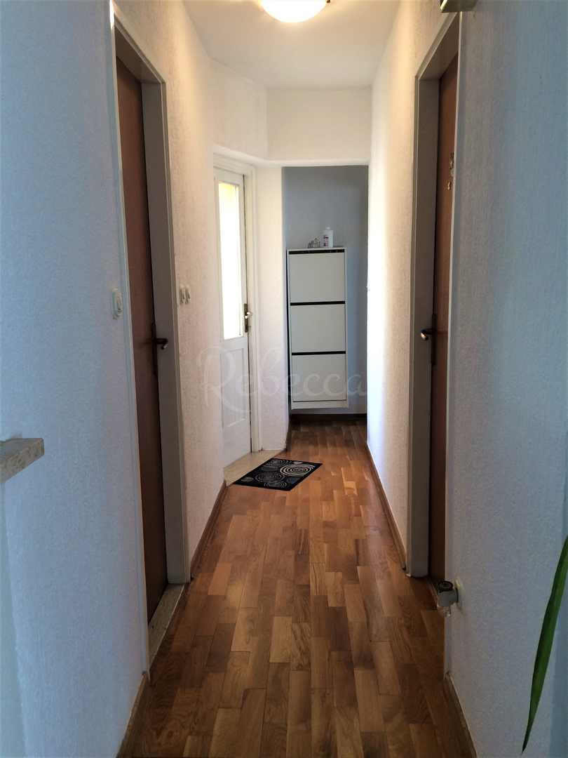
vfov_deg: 61.7
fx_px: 634
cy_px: 379
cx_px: 284
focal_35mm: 29
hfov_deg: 48.2
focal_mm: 4.15
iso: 50
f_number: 2.2
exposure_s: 1/33
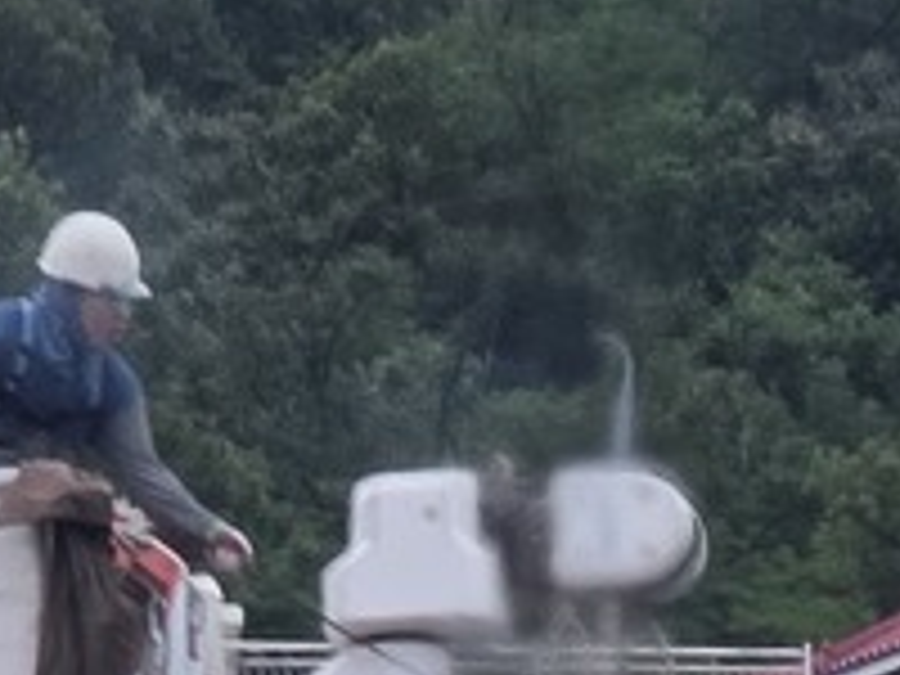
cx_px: 1215
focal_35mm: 484
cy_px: 1782
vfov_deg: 3.0
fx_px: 12584
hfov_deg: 4.1
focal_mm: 7
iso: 40
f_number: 2.4
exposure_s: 1/120
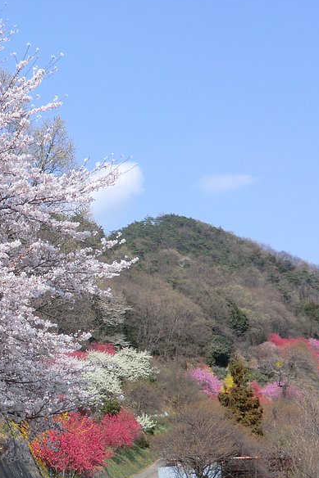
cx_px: 2
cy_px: 303
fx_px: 825
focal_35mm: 62
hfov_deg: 21.2
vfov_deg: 32.2
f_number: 3.6
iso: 64
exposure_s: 1/500
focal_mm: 6.1
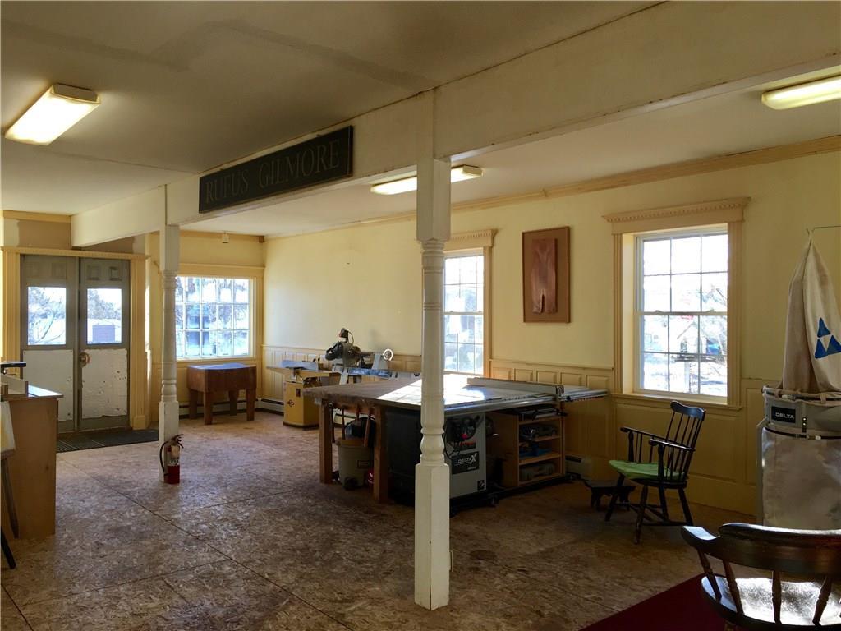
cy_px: 316
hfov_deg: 61.7
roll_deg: +0.8
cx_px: 420
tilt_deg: +0.4
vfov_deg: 48.2
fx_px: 705
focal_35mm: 29
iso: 40
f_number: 2.2
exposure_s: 1/120
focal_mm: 4.15
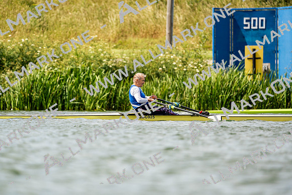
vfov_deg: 2.3
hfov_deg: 3.4
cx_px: 146
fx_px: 4868
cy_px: 98
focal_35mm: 600
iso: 250
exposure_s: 1/2000
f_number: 6.3
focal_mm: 600
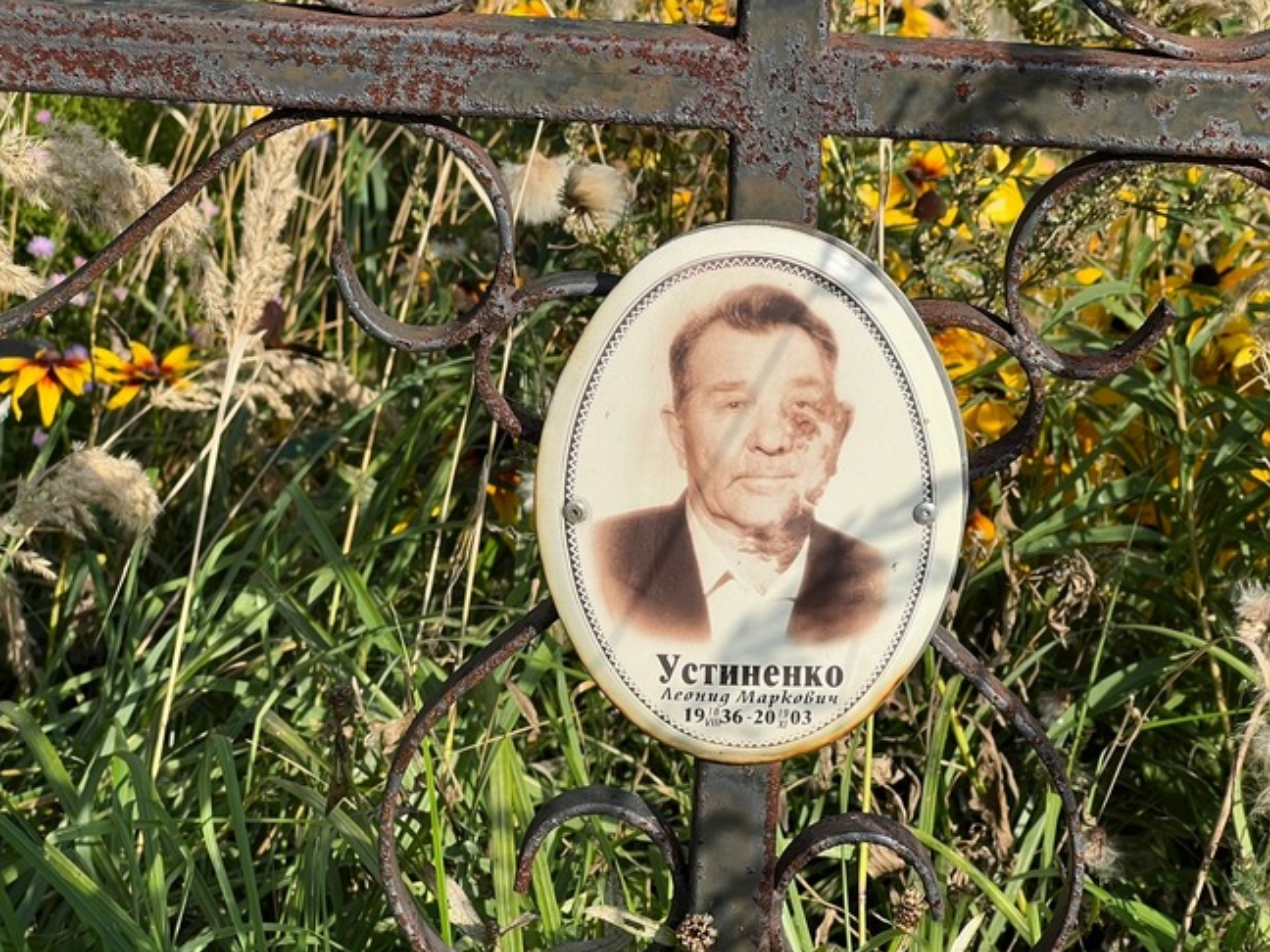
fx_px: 3485
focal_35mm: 95
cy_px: 462
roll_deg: +0.3
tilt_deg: -15.2
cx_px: 680
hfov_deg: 20.6
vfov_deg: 15.6
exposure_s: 1/418
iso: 32
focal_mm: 9
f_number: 2.8
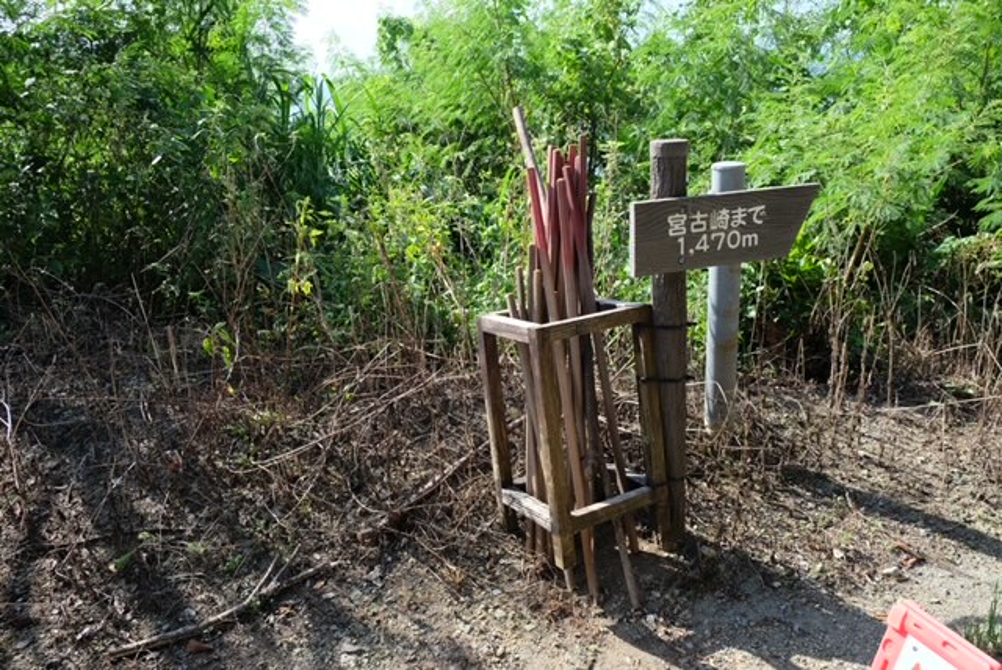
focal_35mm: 28
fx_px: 780
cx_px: 501
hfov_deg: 65.4
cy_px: 335
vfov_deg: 46.5
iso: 400
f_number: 5.6
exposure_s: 1/350
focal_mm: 18.8
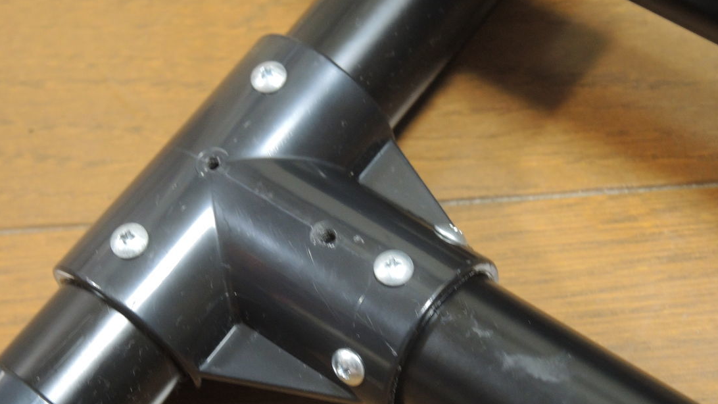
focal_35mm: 79
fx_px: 1504
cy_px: 268
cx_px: 371
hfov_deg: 26.9
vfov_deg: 15.3
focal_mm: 14.1
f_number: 3.2
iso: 800
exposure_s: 1/6
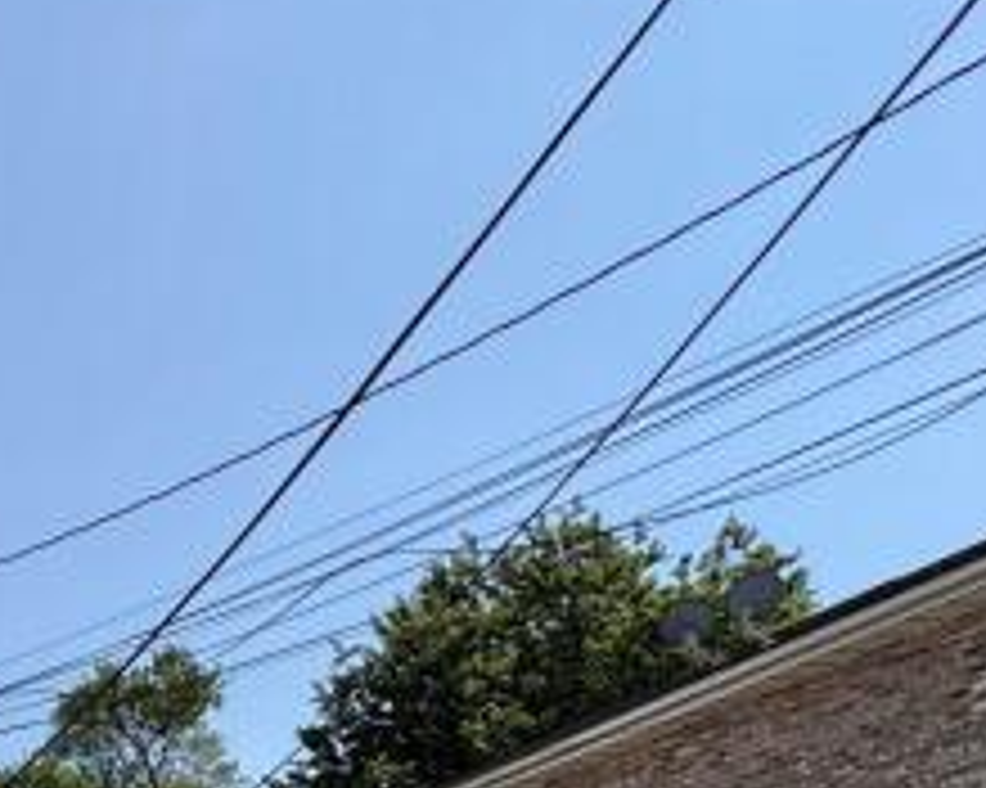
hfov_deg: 27.0
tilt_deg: +12.5
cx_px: -536
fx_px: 1313
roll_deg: -1.2
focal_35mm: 45
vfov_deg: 29.1
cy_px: 932
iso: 50
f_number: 2.2
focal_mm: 2.22
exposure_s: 1/2083
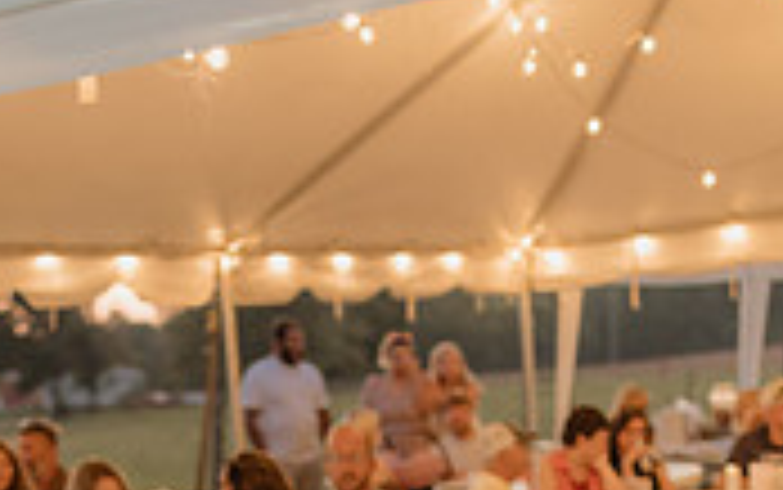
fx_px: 1964
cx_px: 279
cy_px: 841
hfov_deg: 22.5
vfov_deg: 13.1
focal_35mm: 92
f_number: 1.4
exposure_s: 1/125
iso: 500
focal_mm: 35
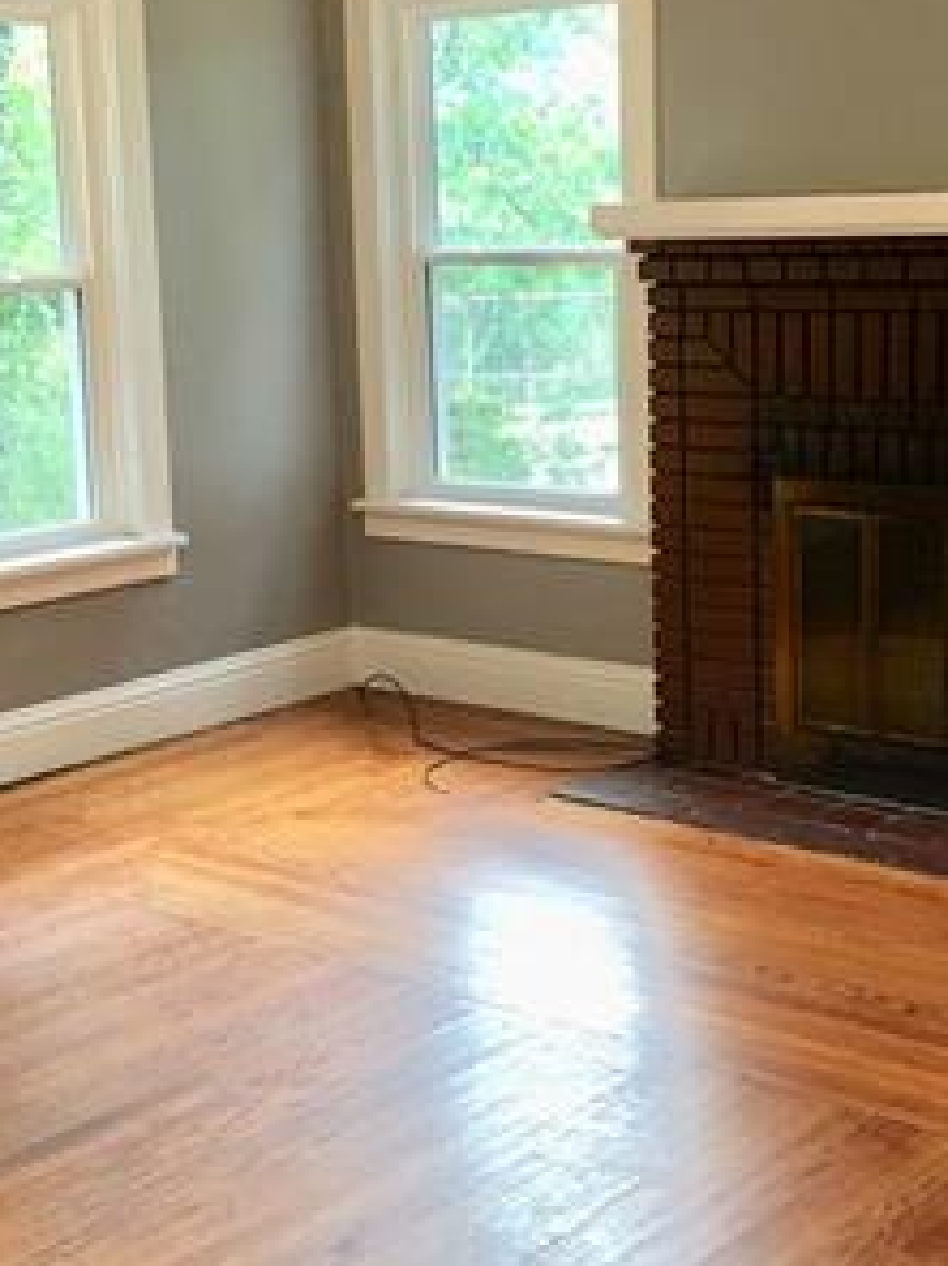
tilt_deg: -10.6
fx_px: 2156
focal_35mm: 59
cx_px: 403
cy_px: 639
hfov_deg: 24.8
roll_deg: +2.1
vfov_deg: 32.7
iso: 40
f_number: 2.2
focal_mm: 4.15
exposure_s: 1/30
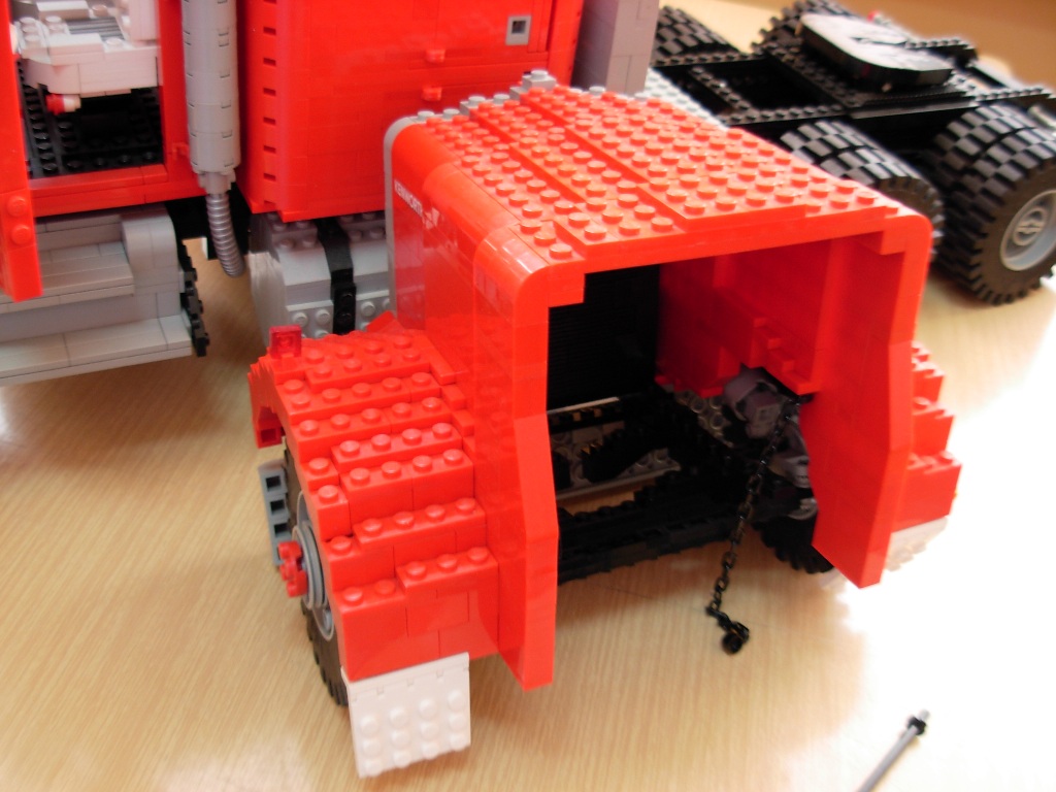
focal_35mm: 38
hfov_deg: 49.0
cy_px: 396
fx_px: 1159
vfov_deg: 37.7
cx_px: 528
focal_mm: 6.3
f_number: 2.9
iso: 79
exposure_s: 1/4.2
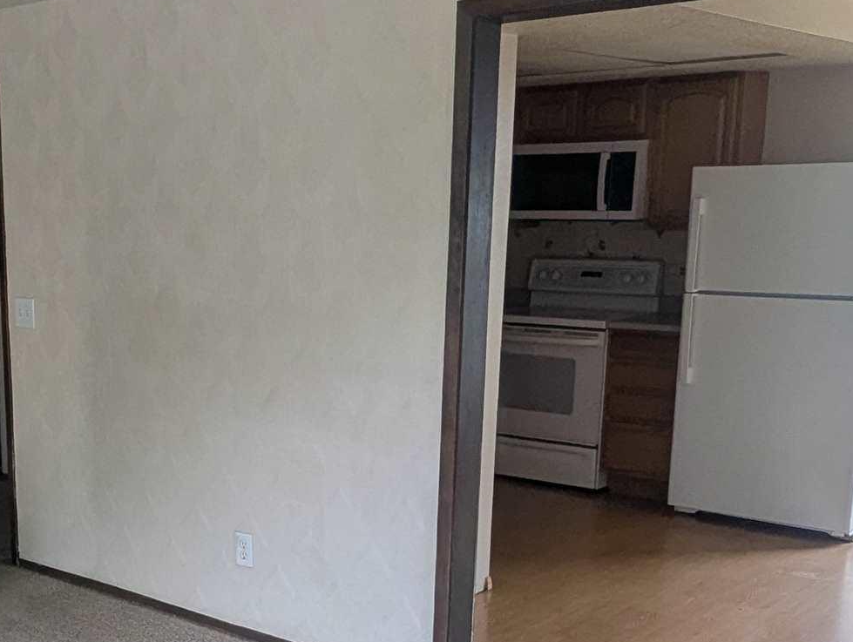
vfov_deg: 28.7
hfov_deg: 36.6
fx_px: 1234
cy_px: 488
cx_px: 153
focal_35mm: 50
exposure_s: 1/147
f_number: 2.2
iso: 48
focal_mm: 2.35
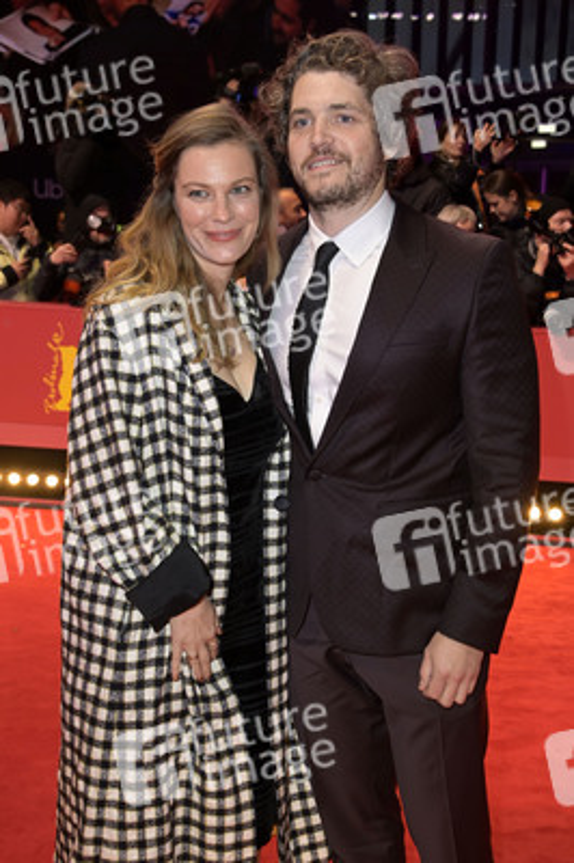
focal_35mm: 44
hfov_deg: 30.5
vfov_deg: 44.5
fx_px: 1054
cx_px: 287
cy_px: 432
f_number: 5.6
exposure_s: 1/160
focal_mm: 44
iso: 1250
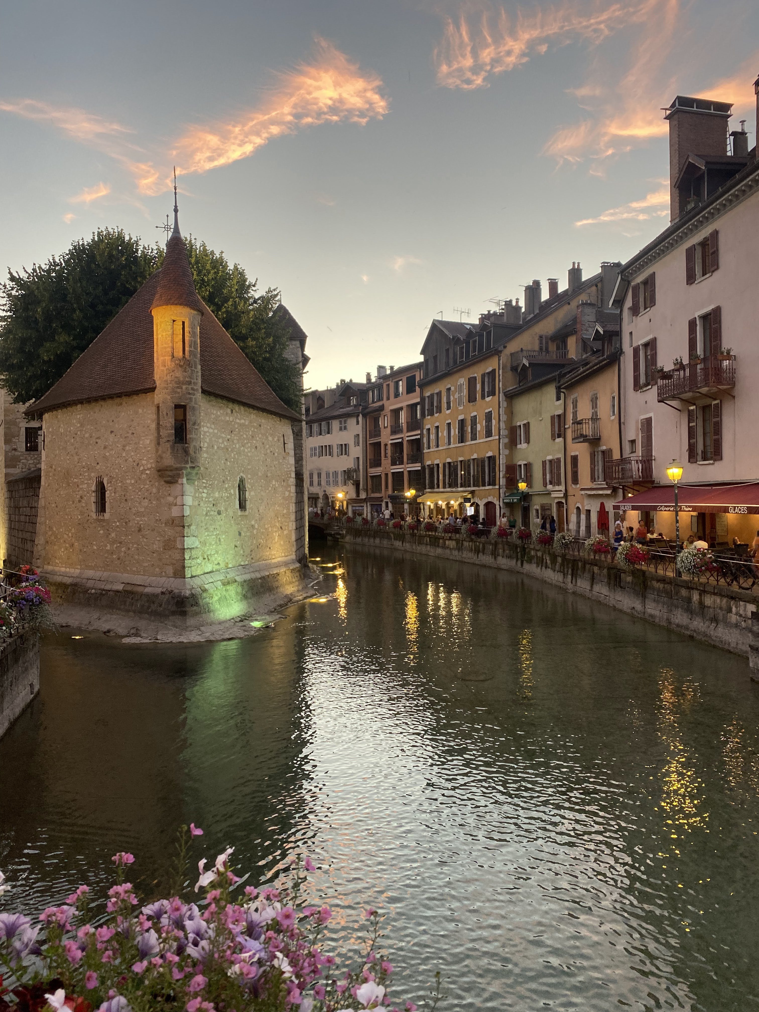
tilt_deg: +1.9
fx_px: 760
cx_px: 380
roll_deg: +0.8
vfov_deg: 67.3
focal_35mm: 26
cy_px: 506
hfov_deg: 53.1
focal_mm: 4.25
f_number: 1.8
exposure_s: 1/100
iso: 64
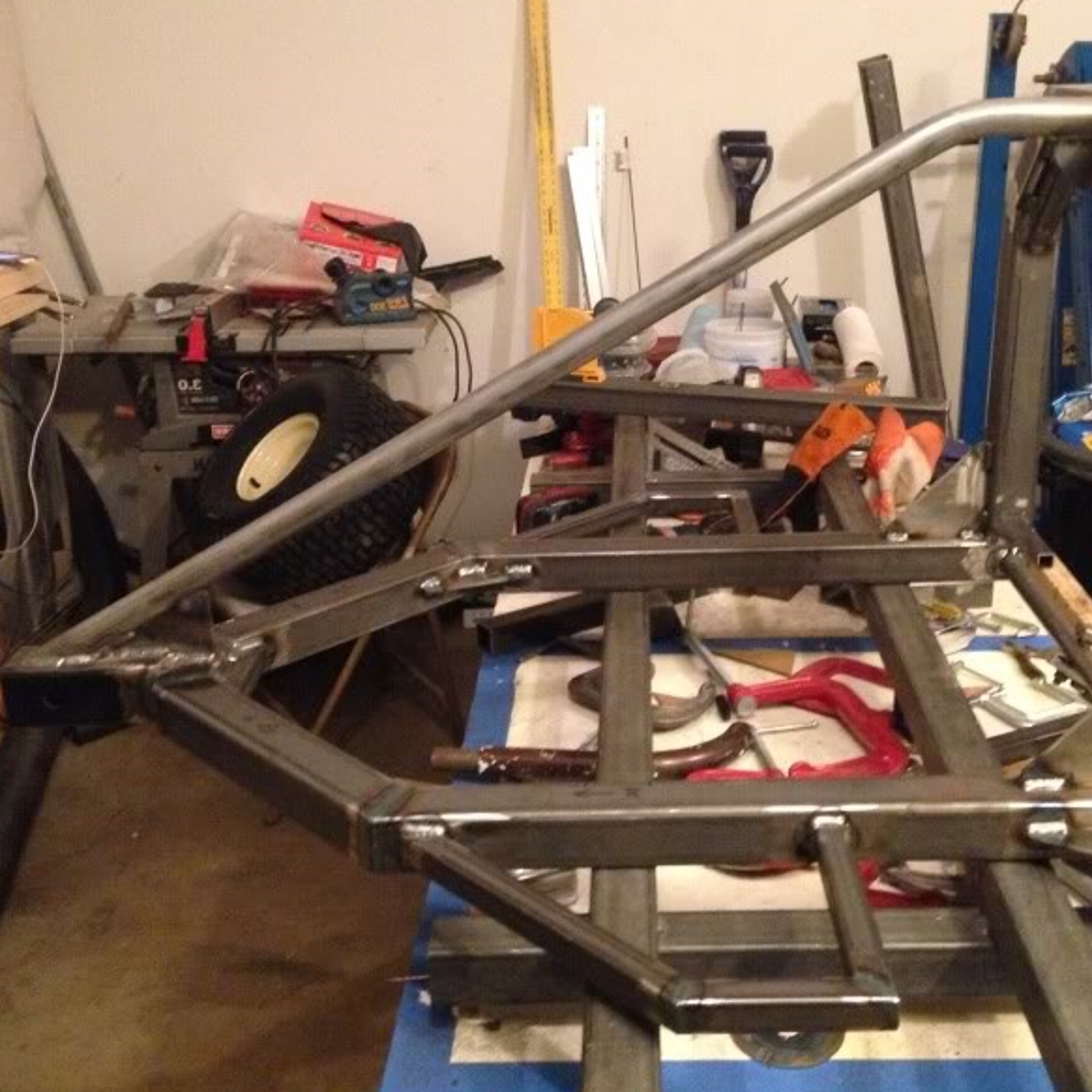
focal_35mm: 40
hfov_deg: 41.7
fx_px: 1428
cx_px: 642
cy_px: 539
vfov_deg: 41.9
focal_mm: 4.1
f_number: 2.4
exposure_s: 1/15
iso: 640
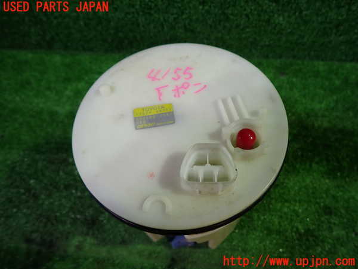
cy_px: 134
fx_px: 259
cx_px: 179
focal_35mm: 25
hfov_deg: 69.4
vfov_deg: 54.9
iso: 200
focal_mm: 4.5
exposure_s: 1/50
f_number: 2
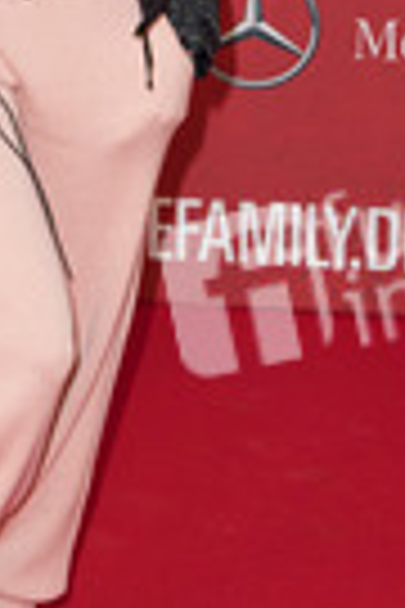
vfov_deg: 13.7
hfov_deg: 9.2
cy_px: 45
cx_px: -16
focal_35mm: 148
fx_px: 2497
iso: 800
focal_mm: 50
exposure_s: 1/250
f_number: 5.6
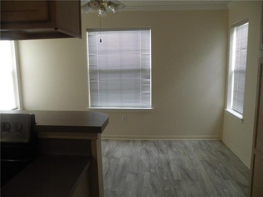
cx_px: 132
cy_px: 98
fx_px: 205
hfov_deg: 65.3
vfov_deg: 51.4
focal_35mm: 27
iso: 400
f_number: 2.8
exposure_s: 1/41.2
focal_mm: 4.7
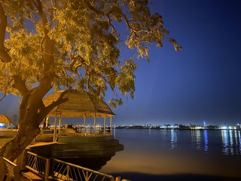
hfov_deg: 67.3
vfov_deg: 53.1
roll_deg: -0.2
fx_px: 181
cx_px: 120
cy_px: 90
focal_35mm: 26
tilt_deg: +11.2
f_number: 1.8
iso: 800
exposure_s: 1/4
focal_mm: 4.25
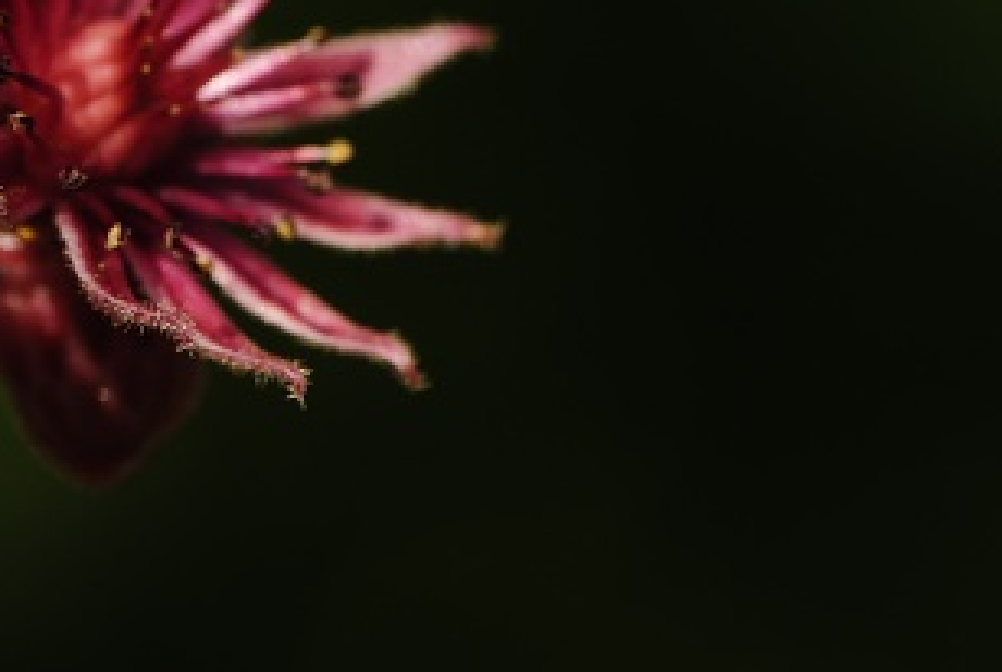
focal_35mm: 332
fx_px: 9267
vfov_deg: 4.1
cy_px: -104
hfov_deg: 6.2
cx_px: -101
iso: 100
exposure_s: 1/250
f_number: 9
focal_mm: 85
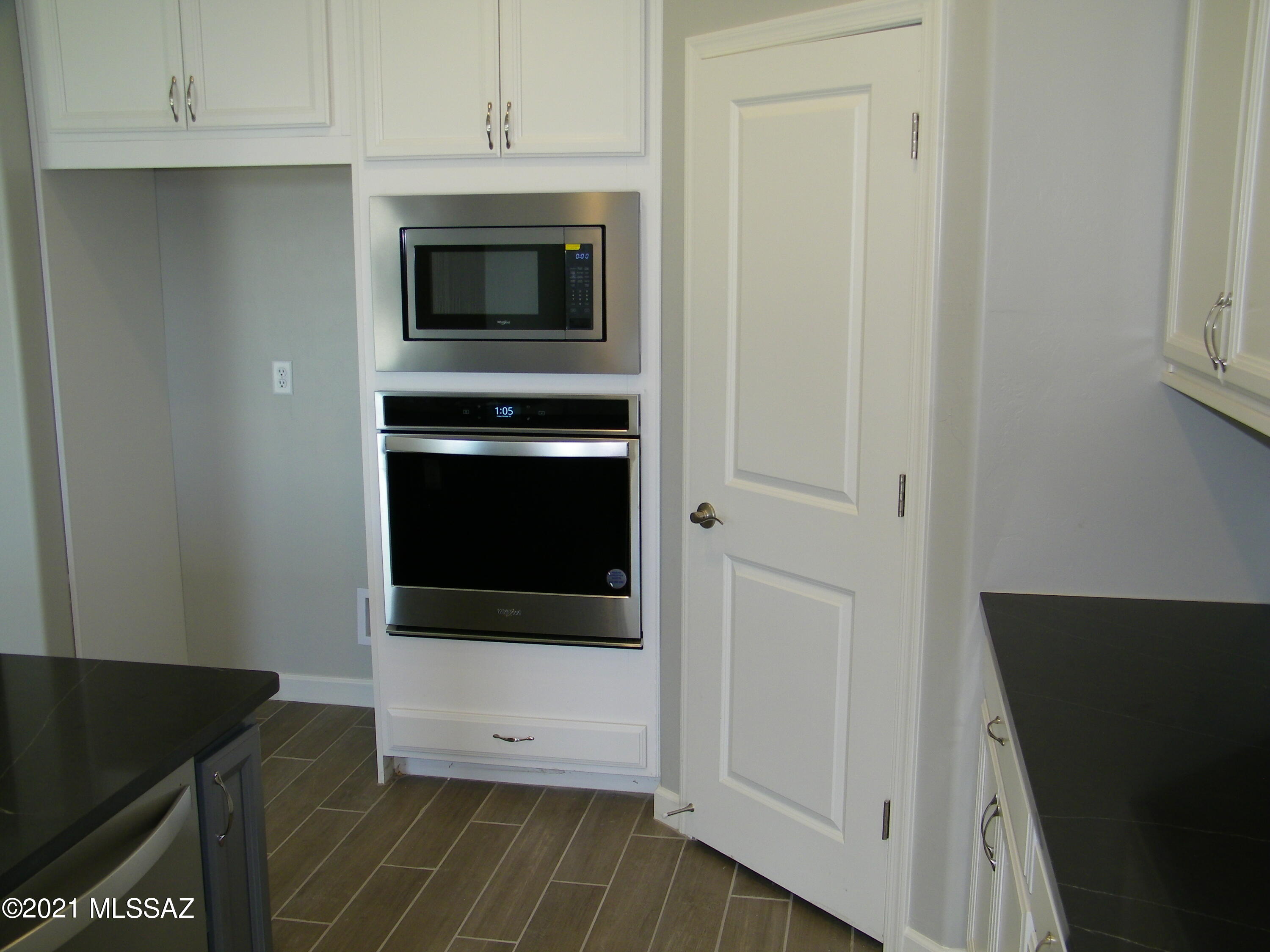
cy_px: 476
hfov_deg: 55.4
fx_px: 1211
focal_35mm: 33
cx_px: 635
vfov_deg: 42.9
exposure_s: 1/30
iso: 80
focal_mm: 5.9
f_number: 3.6
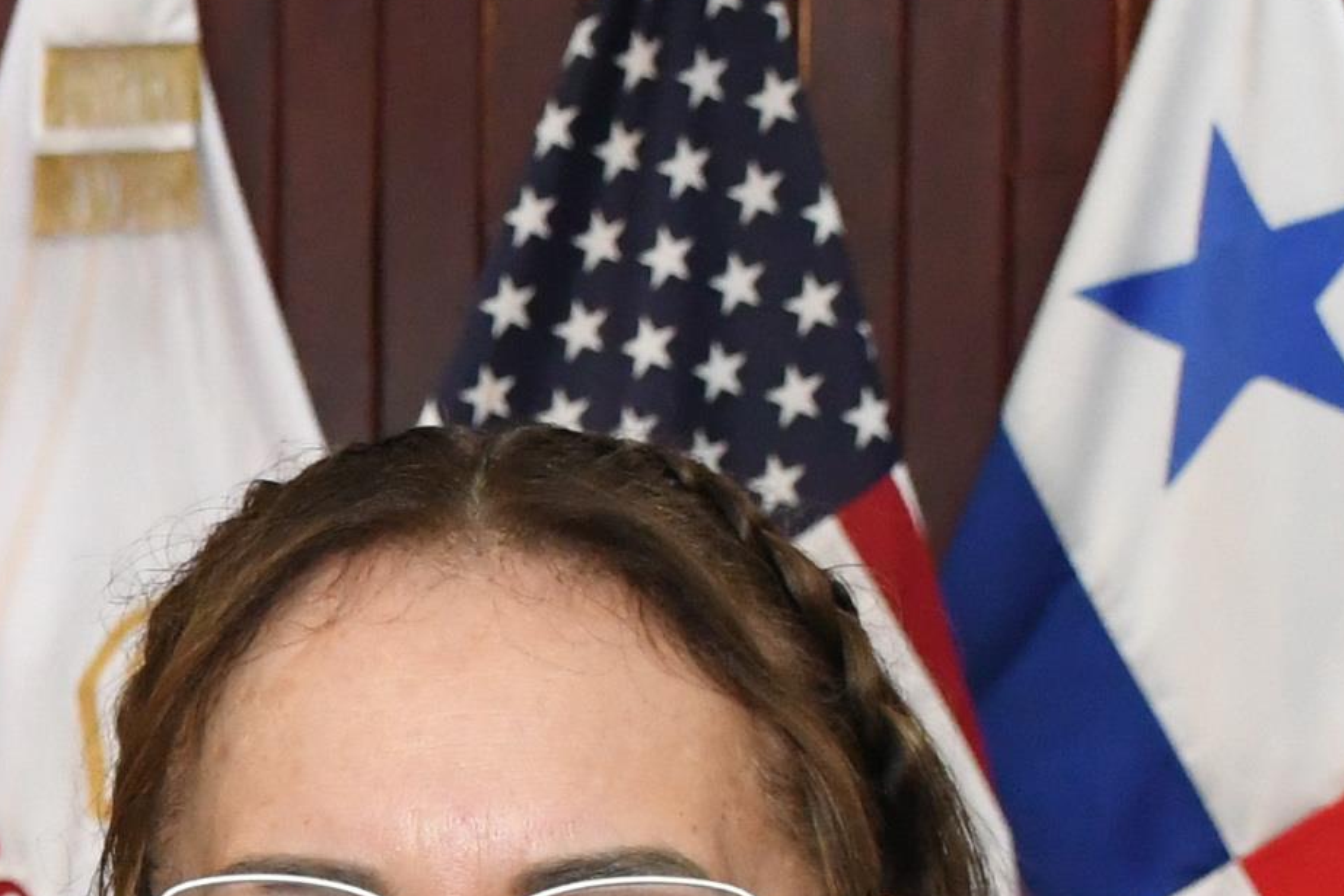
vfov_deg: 8.8
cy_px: 1120
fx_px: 5750
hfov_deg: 12.6
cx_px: -701
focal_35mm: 154
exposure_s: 1/100
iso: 3200
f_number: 5
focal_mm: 23
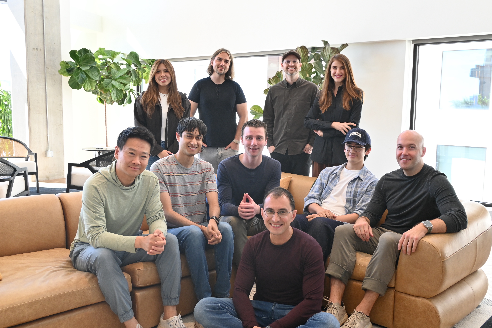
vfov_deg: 36.9
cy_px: 164
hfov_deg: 53.1
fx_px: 492
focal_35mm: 36
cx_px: 246
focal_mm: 24
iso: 560
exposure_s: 1/125
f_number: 4.2
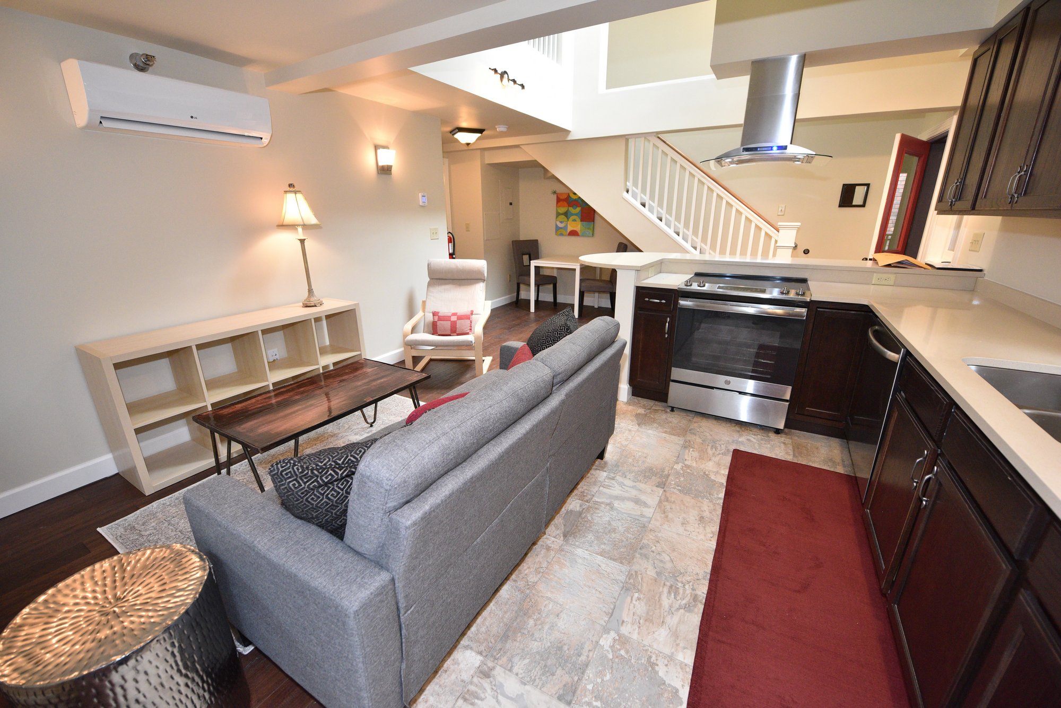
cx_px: 530
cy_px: 354
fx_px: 413
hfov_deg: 104.2
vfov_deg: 81.3
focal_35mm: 14
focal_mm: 14
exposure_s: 1/250
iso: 2500
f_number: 4
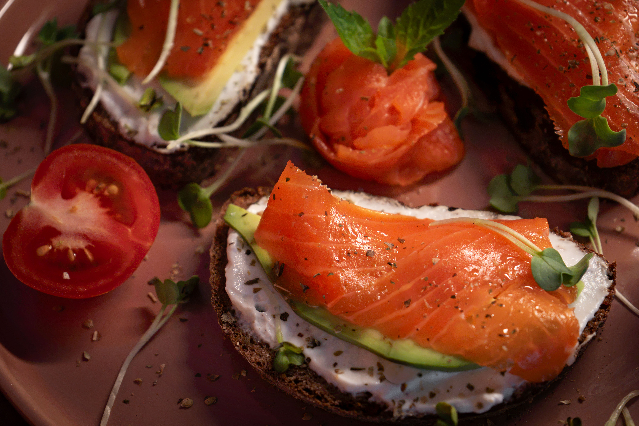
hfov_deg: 28.8
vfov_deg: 19.5
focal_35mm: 70
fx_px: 1242
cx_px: 320
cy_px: 213
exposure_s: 1/100
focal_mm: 70
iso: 800
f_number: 5.6
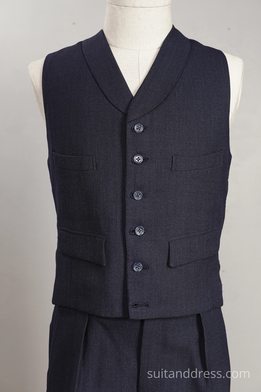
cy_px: 196
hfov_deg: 28.1
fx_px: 522
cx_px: 130
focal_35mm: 48
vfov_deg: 41.1
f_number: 4.5
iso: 200
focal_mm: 32
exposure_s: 1/15
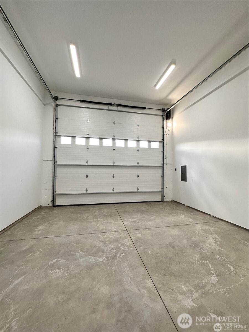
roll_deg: -0.5
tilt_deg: +1.1
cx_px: 124
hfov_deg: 85.7
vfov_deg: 102.1
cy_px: 166
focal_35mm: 14
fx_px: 134
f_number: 2.2
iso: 160
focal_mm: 2.22
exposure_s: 1/120
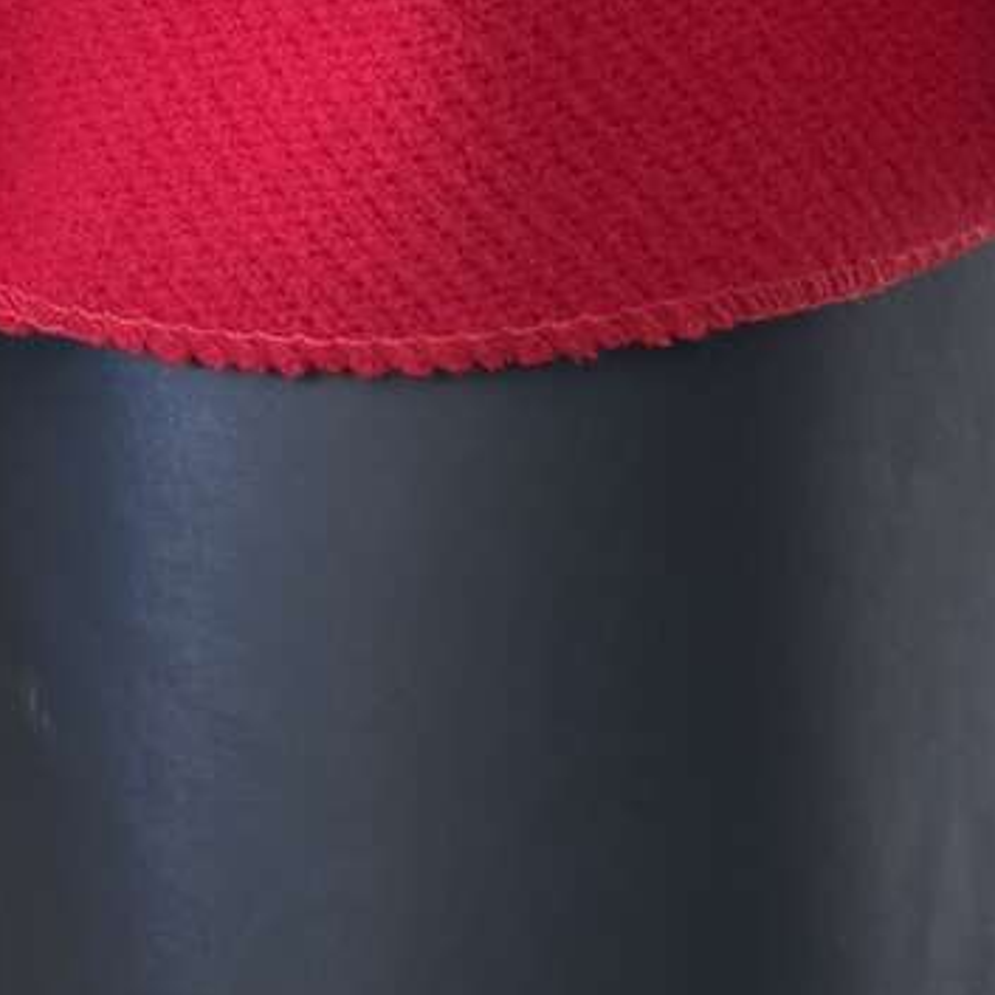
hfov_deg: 11.1
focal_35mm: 154
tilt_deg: +0.5
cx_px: -214
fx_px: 5008
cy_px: -1951
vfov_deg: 9.2
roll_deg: -0.2
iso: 200
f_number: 1.78
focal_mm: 6.76
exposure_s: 1/121
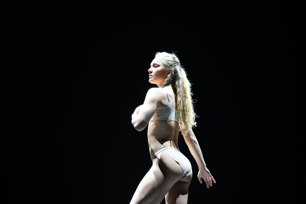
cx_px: 153
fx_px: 638
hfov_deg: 27.0
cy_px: 102
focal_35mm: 75
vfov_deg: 18.2
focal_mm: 75
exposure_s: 1/80
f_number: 2.8
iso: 4000
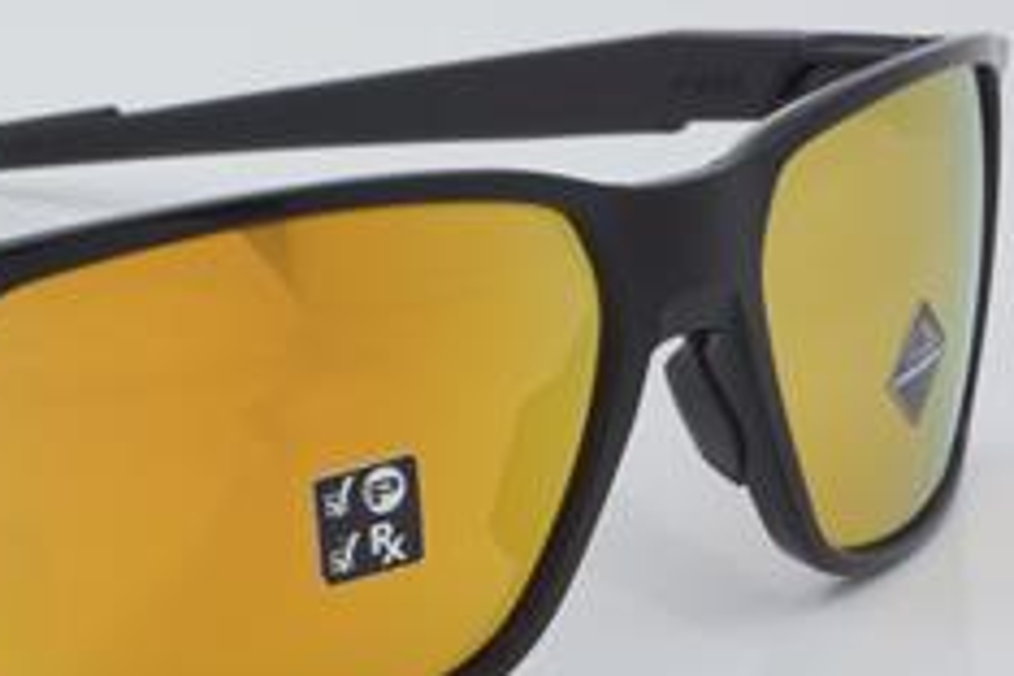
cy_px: 394
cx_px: 182
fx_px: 3605
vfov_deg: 10.7
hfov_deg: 15.9
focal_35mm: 128
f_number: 32
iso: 100
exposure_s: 1/3
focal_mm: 50
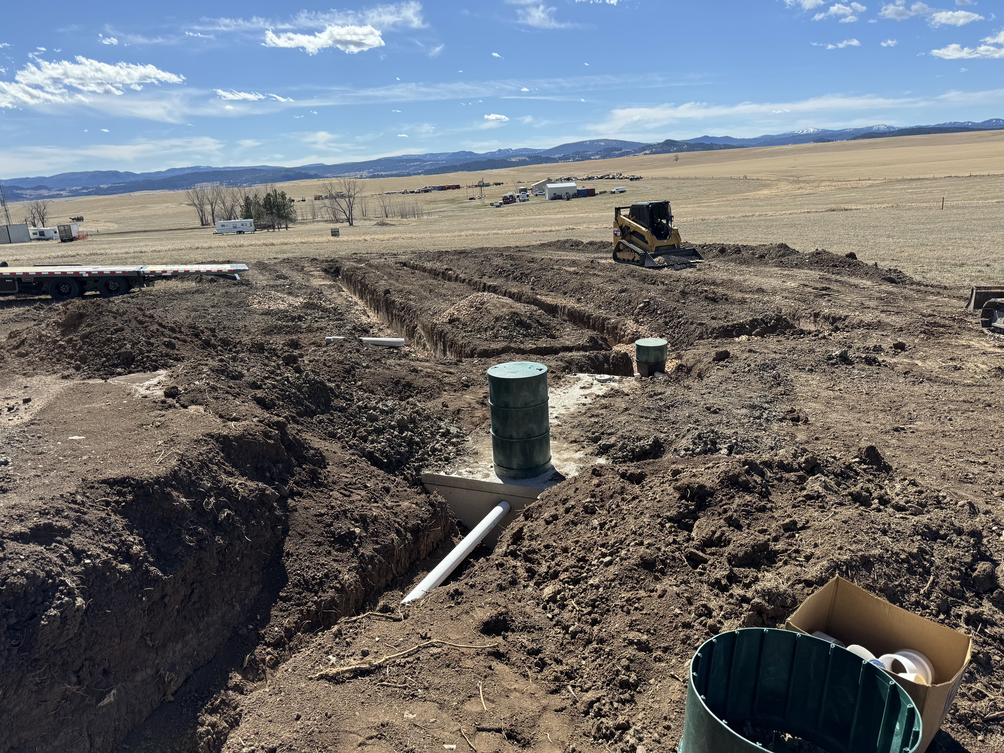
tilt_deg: -16.1
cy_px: 376
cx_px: 502
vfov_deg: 56.8
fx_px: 696
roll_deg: +2.8
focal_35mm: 24
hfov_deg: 71.6
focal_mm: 6.76
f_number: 1.78
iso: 80
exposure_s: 1/3413
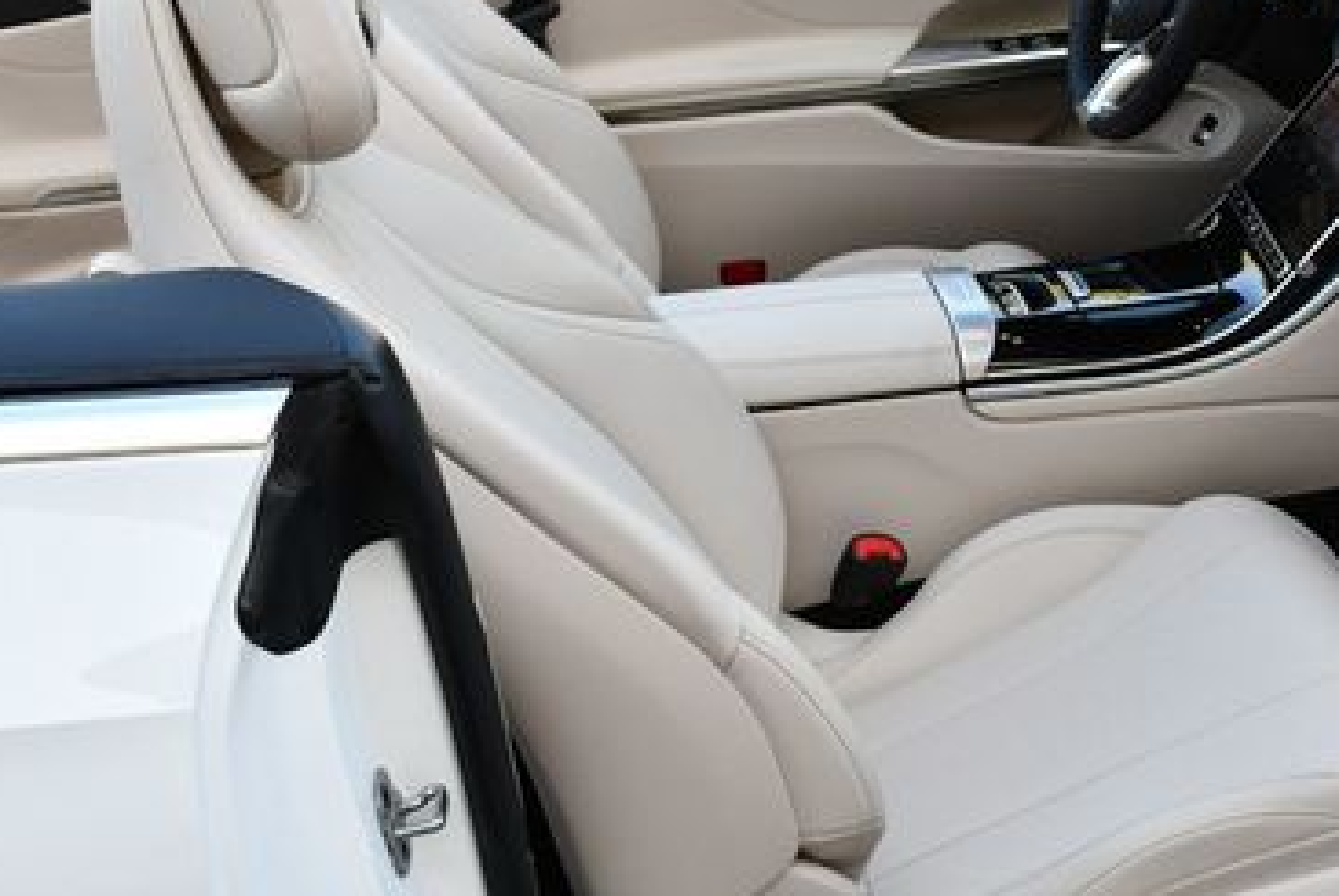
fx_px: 2346
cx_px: 1028
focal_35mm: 63
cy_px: 450
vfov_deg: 21.6
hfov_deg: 31.2
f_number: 5.6
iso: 400
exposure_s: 1/250
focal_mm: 18
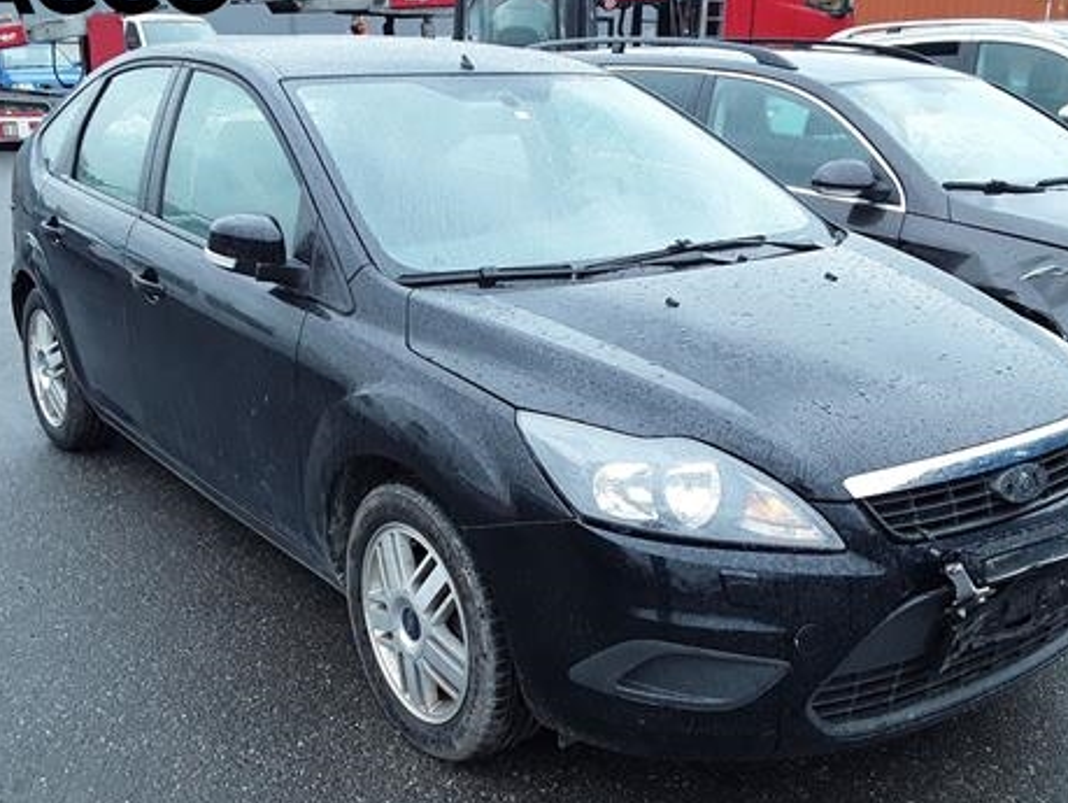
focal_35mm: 39
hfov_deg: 47.8
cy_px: 493
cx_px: 533
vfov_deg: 36.7
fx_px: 1204
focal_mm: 2.91
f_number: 1.9
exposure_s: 1/140
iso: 40
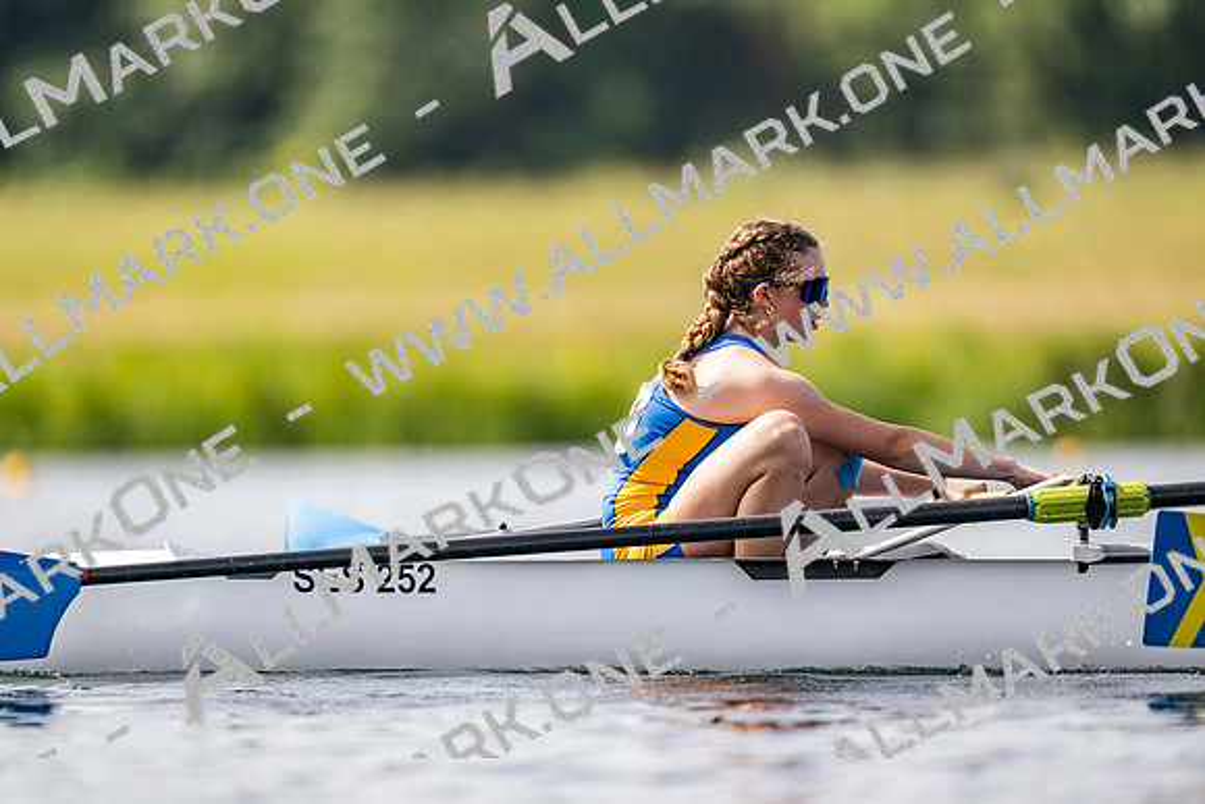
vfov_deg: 2.3
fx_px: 20087
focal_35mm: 600
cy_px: 402
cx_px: 602
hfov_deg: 3.4
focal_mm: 600
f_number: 4
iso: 200
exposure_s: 1/2500
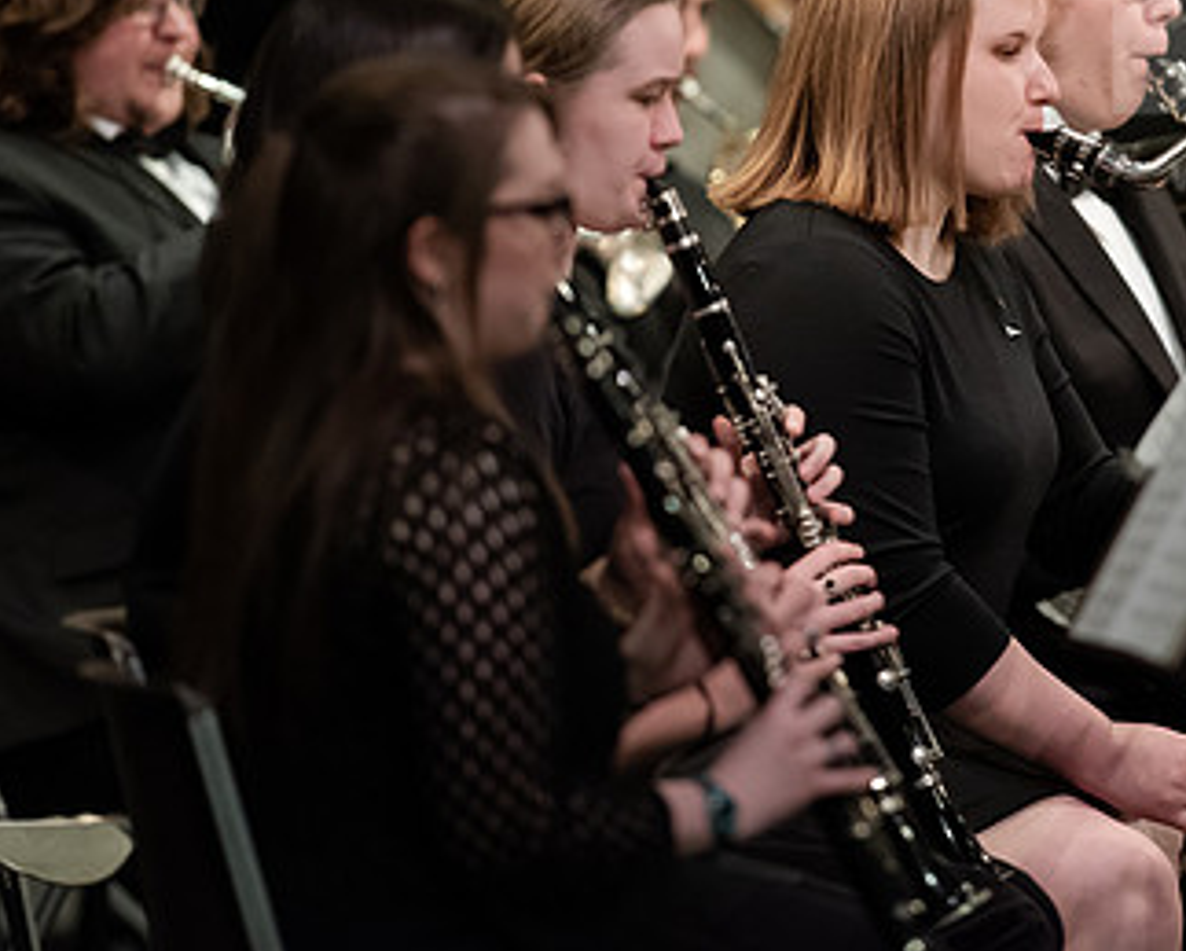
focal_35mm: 505
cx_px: 1002
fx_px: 17742
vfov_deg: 3.1
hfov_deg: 3.8
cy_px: 252
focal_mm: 300
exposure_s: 1/250
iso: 4000
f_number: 3.5
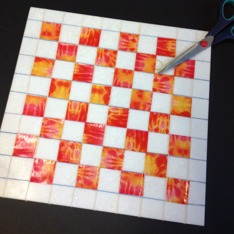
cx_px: 102
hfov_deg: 40.0
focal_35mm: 42
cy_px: 116
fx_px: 321
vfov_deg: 40.0
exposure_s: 1/40
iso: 100
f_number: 2.4
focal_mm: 4.28
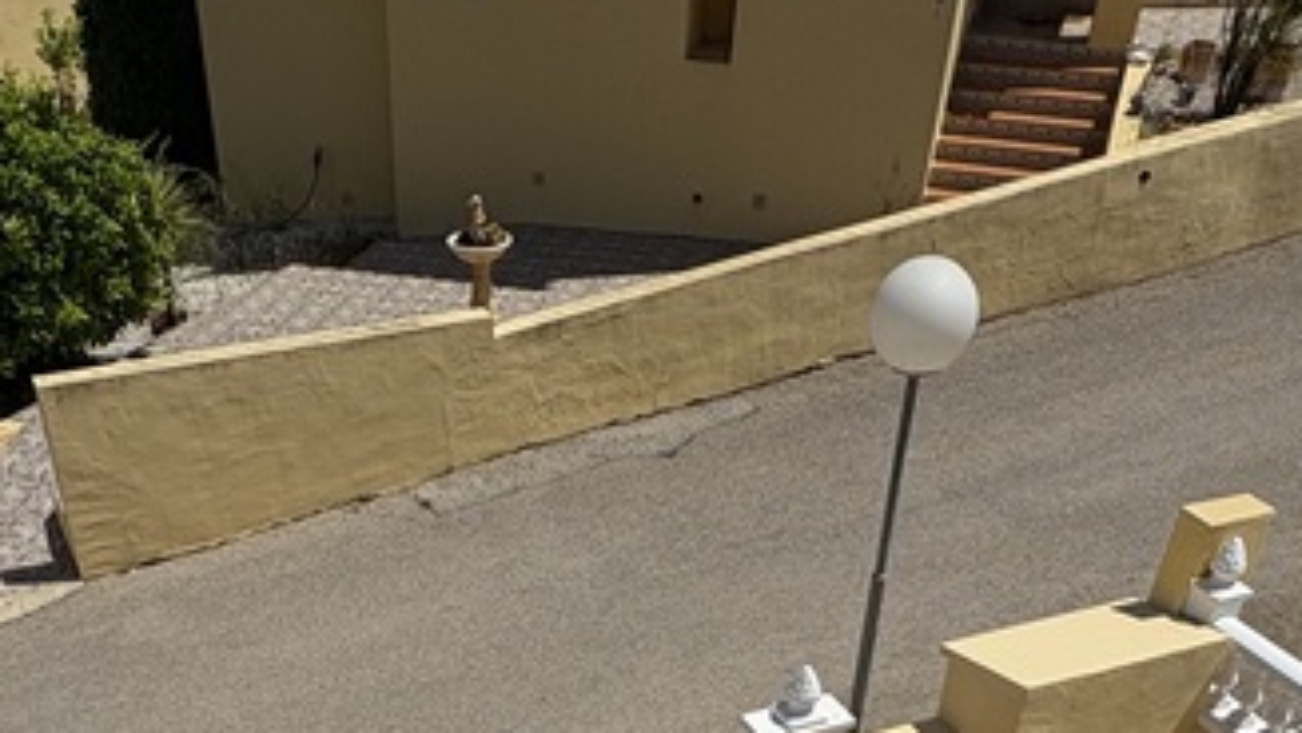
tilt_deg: -44.5
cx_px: 557
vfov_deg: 23.8
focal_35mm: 42
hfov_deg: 48.2
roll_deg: -0.7
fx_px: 1450
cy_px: 1034
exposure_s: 1/5263
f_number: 2.2
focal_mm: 2.22
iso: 40
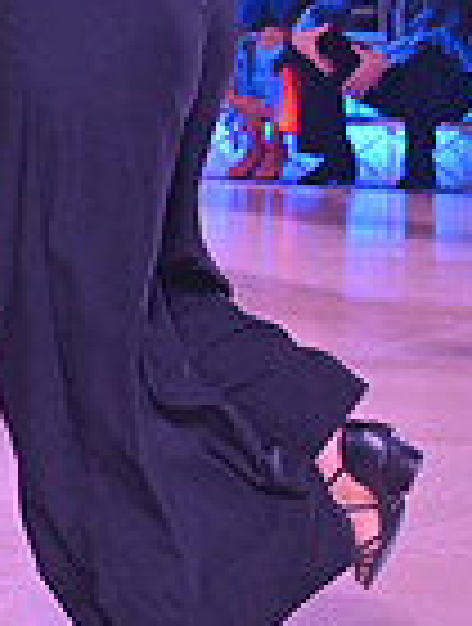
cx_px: -481
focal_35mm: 208
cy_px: 25
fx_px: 3764
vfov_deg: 9.4
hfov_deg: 6.9
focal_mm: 52
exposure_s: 1/400
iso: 2800
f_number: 5
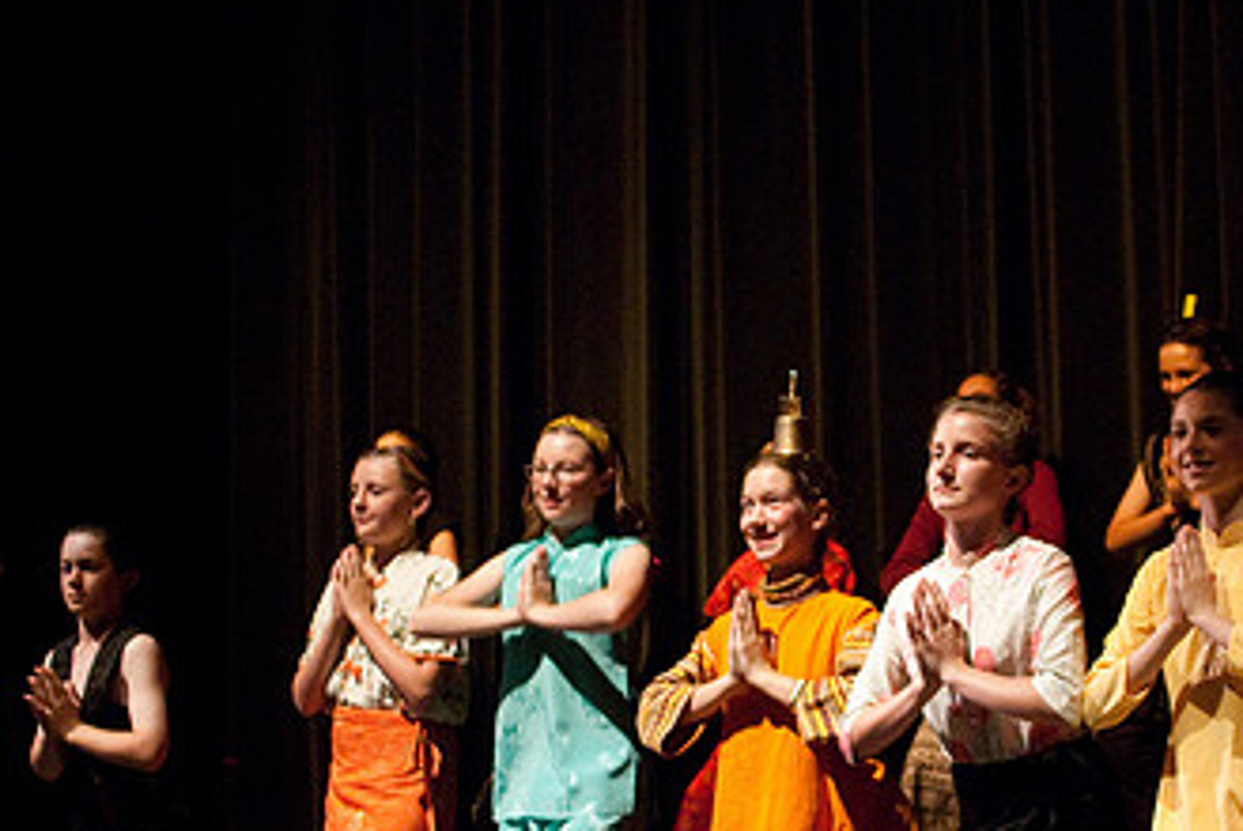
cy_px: 619
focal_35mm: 82
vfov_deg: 16.6
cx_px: 948
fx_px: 2830
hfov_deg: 24.5
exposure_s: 1/80
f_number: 2.8
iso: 800
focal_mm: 31
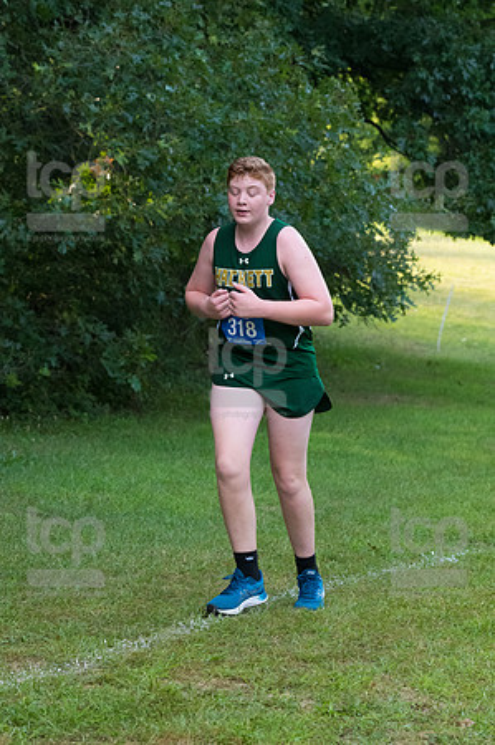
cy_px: 372
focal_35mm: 142
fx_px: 2935
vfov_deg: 14.5
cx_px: 248
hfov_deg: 9.6
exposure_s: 1/1600
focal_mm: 95
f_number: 5
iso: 3200
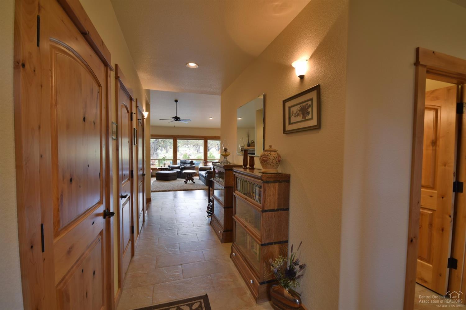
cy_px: 155
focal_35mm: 15
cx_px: 233
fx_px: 194
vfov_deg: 77.3
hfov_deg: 100.4
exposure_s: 1/15
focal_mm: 10
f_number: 4.5
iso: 250
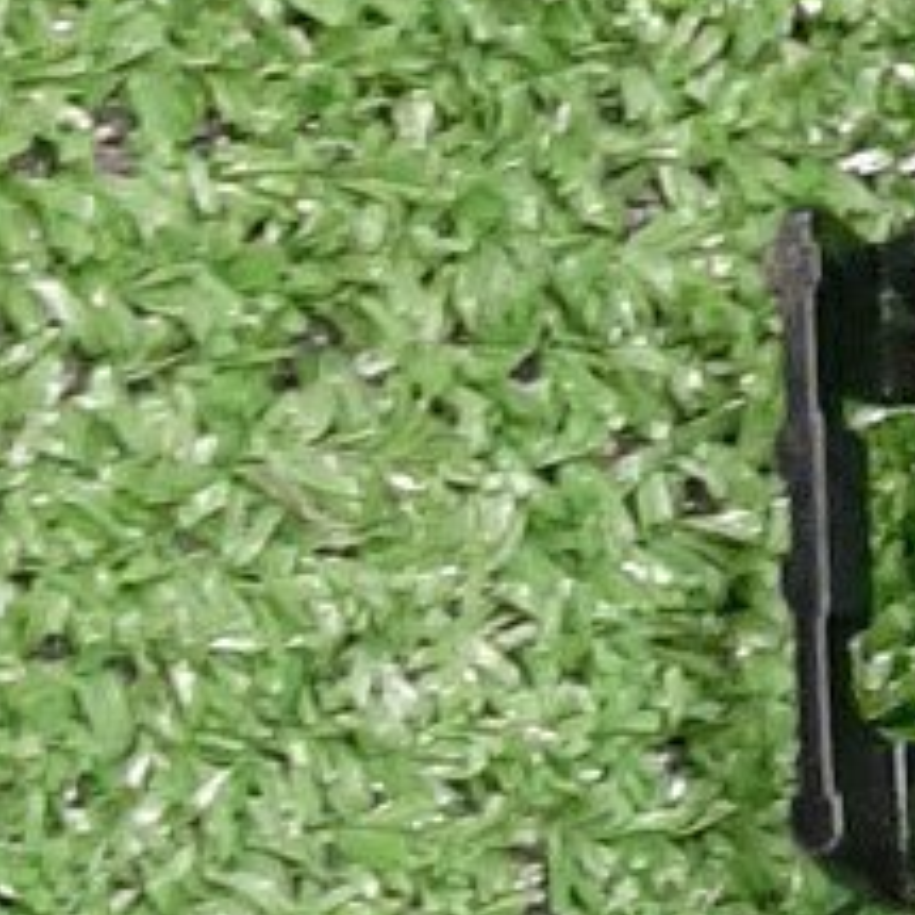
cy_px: 2319
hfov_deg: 11.1
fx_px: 4605
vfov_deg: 9.8
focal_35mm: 154
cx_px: 1166
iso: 247
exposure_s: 1/25
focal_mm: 3.93
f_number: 1.7
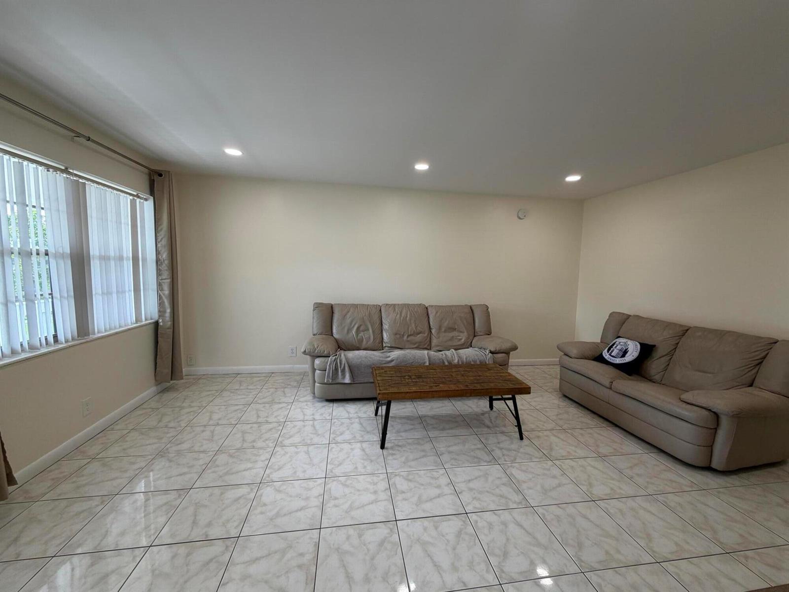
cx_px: 394
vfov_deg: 85.7
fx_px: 319
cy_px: 296
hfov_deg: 102.1
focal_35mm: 14
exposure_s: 1/120
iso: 80
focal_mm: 2.22
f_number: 2.2
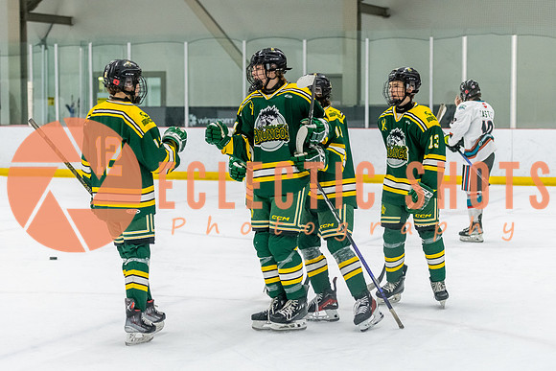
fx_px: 1328
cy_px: 182
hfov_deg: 23.6
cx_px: 278
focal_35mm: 86
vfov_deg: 15.9
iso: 4000
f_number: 2.8
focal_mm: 70
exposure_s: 1/800
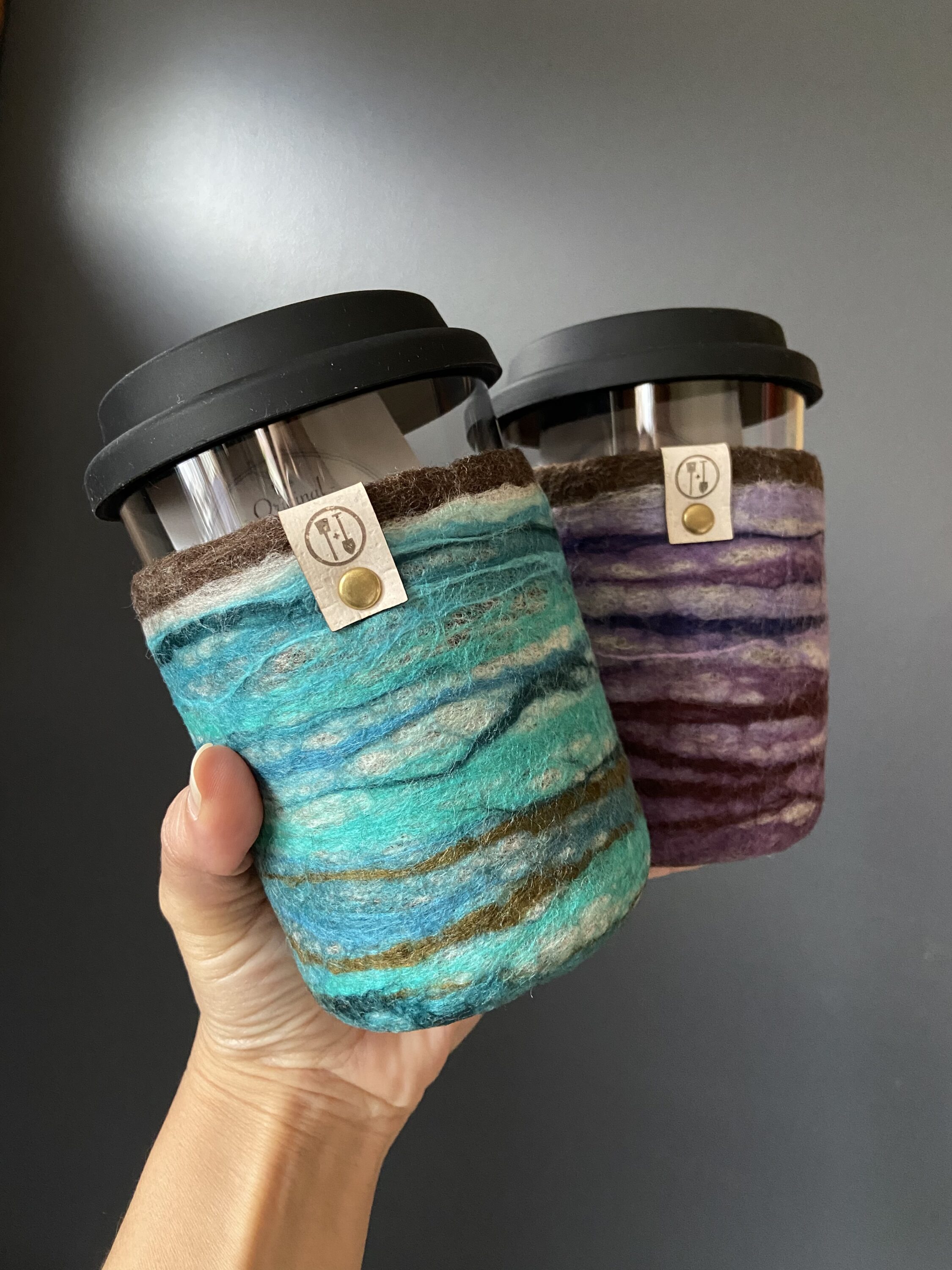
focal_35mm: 26
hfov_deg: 53.1
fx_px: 953
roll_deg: -11.1
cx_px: 476
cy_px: 635
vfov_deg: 67.3
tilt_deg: -5.7
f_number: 1.8
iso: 640
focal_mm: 4.25
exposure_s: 1/33
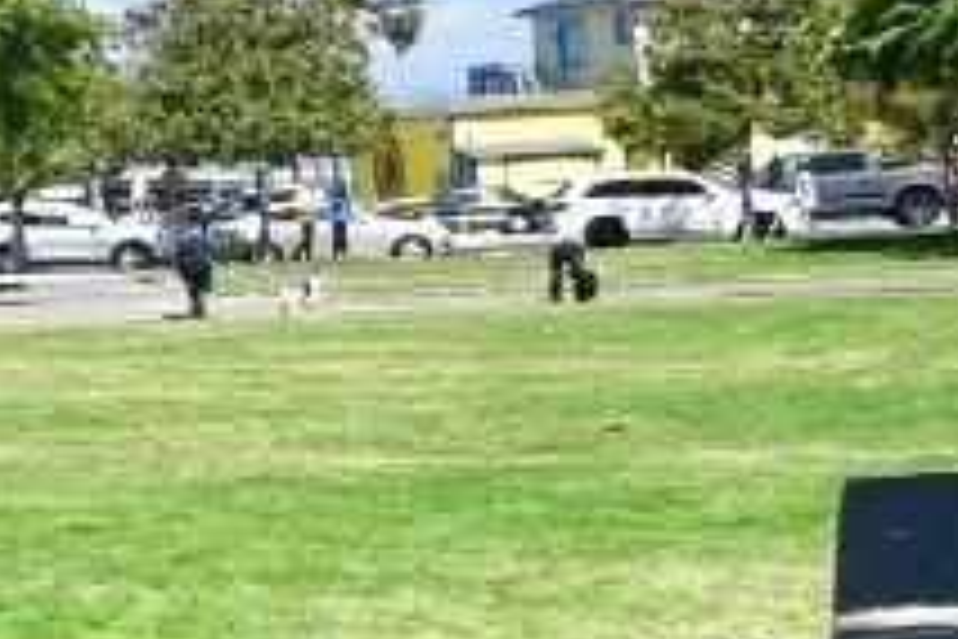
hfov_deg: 10.9
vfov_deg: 9.5
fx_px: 3832
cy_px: 200
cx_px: -1673
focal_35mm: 144
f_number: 8
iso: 800
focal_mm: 16
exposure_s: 1/500
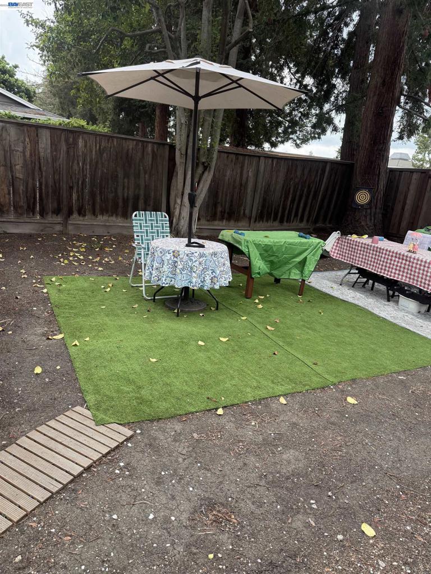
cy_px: 287
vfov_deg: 71.6
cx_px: 216
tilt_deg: -16.2
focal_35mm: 24
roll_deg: -6.3
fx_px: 398
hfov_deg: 56.8
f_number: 1.78
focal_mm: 6.76
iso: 200
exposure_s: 1/223
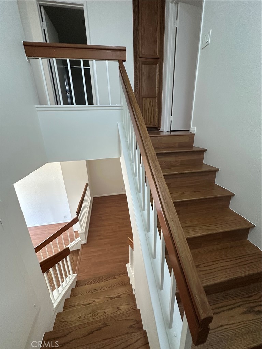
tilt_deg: -20.5
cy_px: 174
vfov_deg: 102.1
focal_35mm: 14
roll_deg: +2.3
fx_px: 141
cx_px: 131
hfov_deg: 85.7
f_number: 2.2
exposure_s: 1/99
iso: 320
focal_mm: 2.22
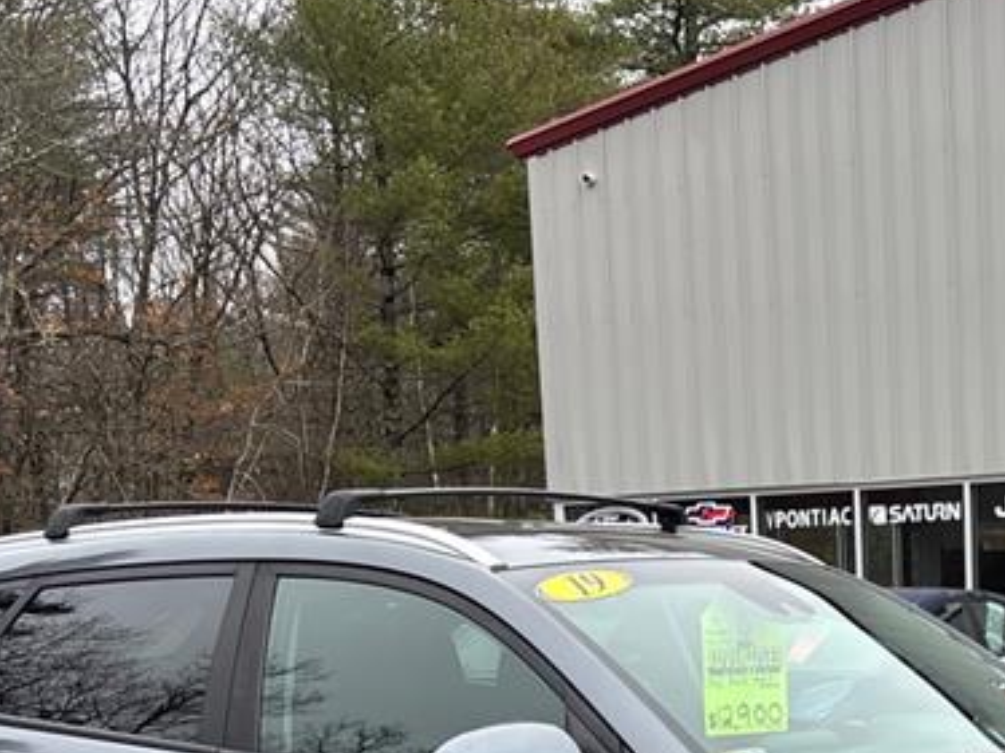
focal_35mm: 71
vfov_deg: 19.7
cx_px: 962
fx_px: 2061
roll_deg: +0.2
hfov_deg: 26.2
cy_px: 860
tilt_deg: -4.8
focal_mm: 5.96
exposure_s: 1/121
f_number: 1.6
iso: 50
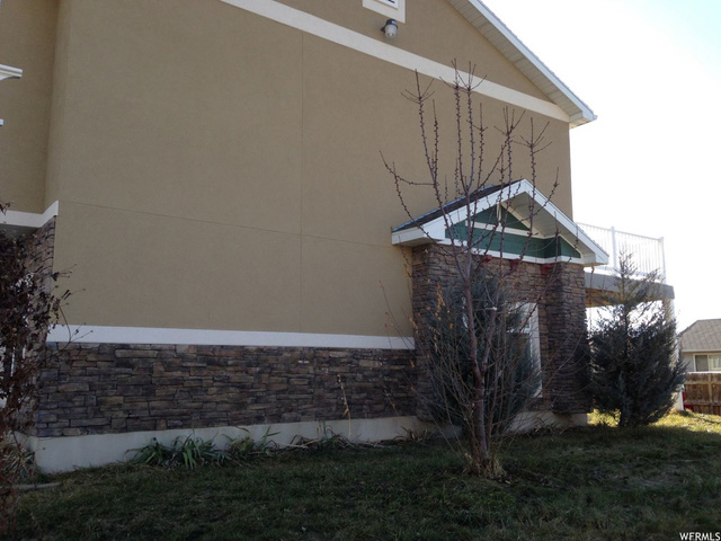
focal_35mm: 33
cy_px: 270
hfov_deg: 55.4
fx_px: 687
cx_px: 360
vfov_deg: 42.9
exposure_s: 1/452
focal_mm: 4.12
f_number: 2.4
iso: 50
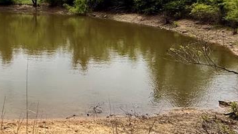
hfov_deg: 37.9
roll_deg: +0.2
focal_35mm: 44
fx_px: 278
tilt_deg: +1.0
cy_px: -16
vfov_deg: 25.1
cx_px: -29
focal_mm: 2.22
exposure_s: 1/4762
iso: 50
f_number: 2.2
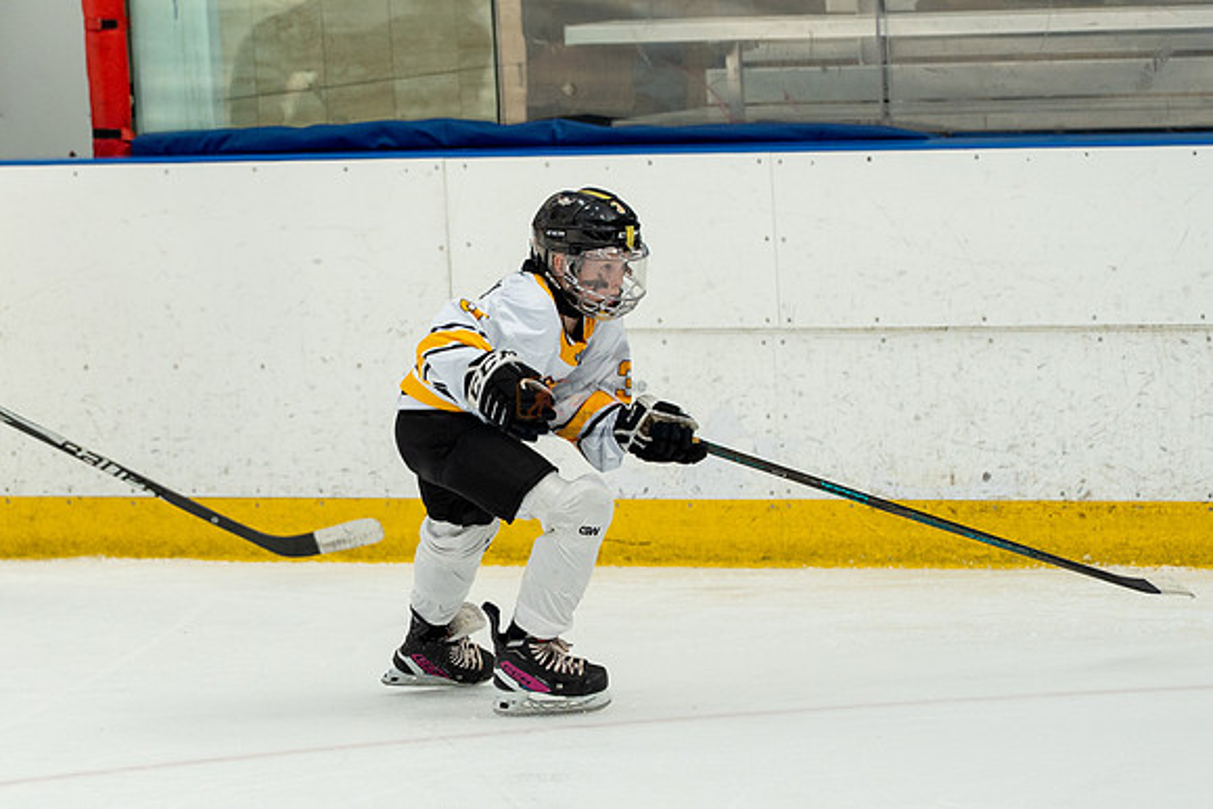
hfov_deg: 6.8
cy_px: 524
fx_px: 10211
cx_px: 430
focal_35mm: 303
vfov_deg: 4.5
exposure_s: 1/1600
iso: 800
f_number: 3.5
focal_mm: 150
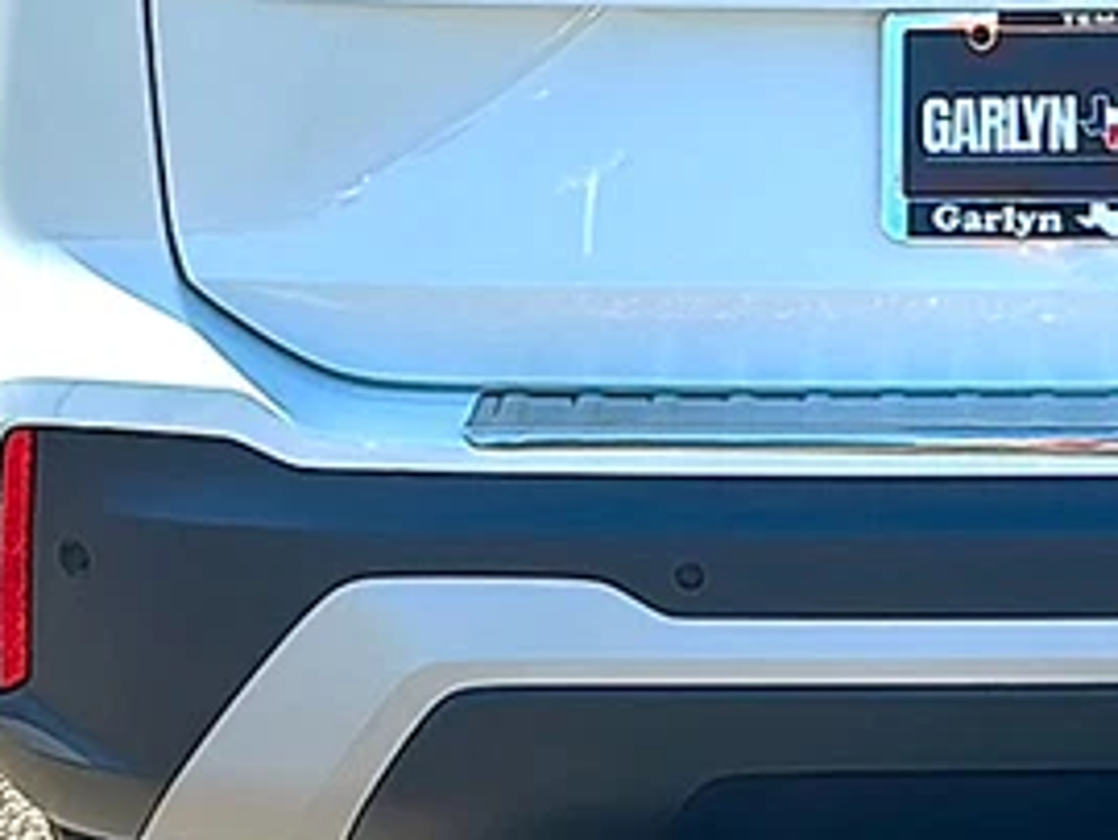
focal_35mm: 101
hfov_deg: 18.8
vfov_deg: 14.5
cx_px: 1155
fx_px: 3265
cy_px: 77
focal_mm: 6.86
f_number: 1.78
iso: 80
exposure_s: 1/2674
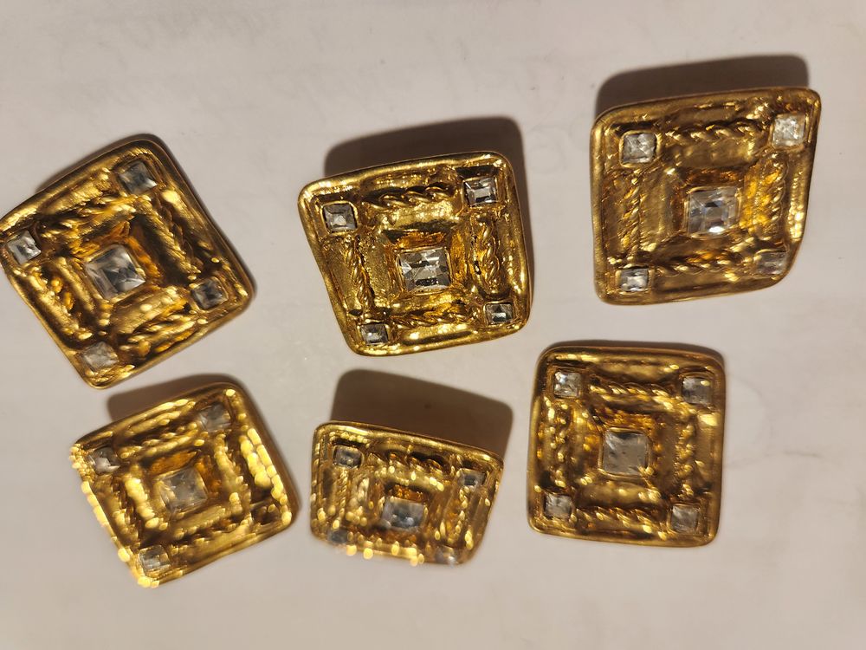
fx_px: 575
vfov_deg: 58.9
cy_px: 325
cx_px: 433
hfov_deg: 73.9
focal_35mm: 23
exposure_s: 1/100
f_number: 1.8
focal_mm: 5.4
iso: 400
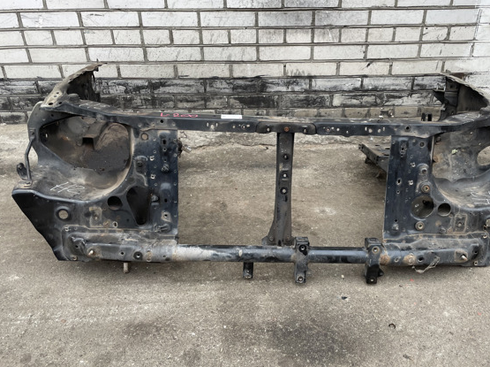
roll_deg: +0.2
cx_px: 280
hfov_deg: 59.8
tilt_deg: -28.8
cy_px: 175
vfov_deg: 46.7
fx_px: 424
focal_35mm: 30
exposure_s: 1/121
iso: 50
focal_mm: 4.2
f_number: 1.6
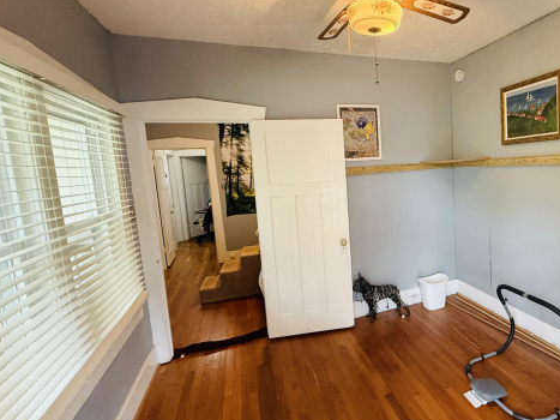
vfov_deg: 65.9
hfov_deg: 78.8
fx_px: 323
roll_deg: +2.9
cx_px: 378
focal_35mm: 20
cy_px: 200
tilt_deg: -5.9
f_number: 2.2
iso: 500
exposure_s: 1/60
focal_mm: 2.22
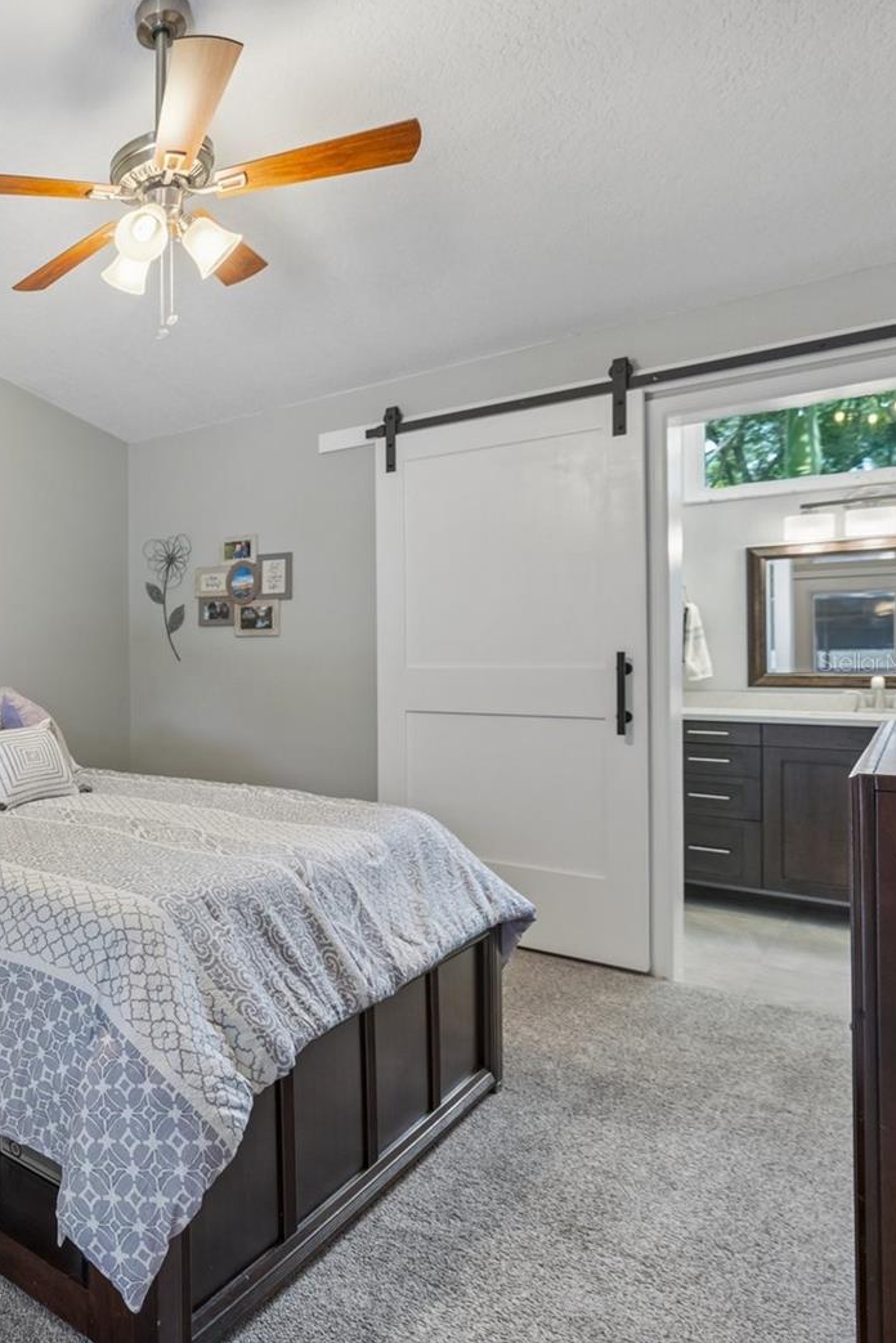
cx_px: -97
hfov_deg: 42.7
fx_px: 858
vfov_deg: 76.1
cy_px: 662
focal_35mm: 23
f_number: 8
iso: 800
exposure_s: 1/20
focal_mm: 15
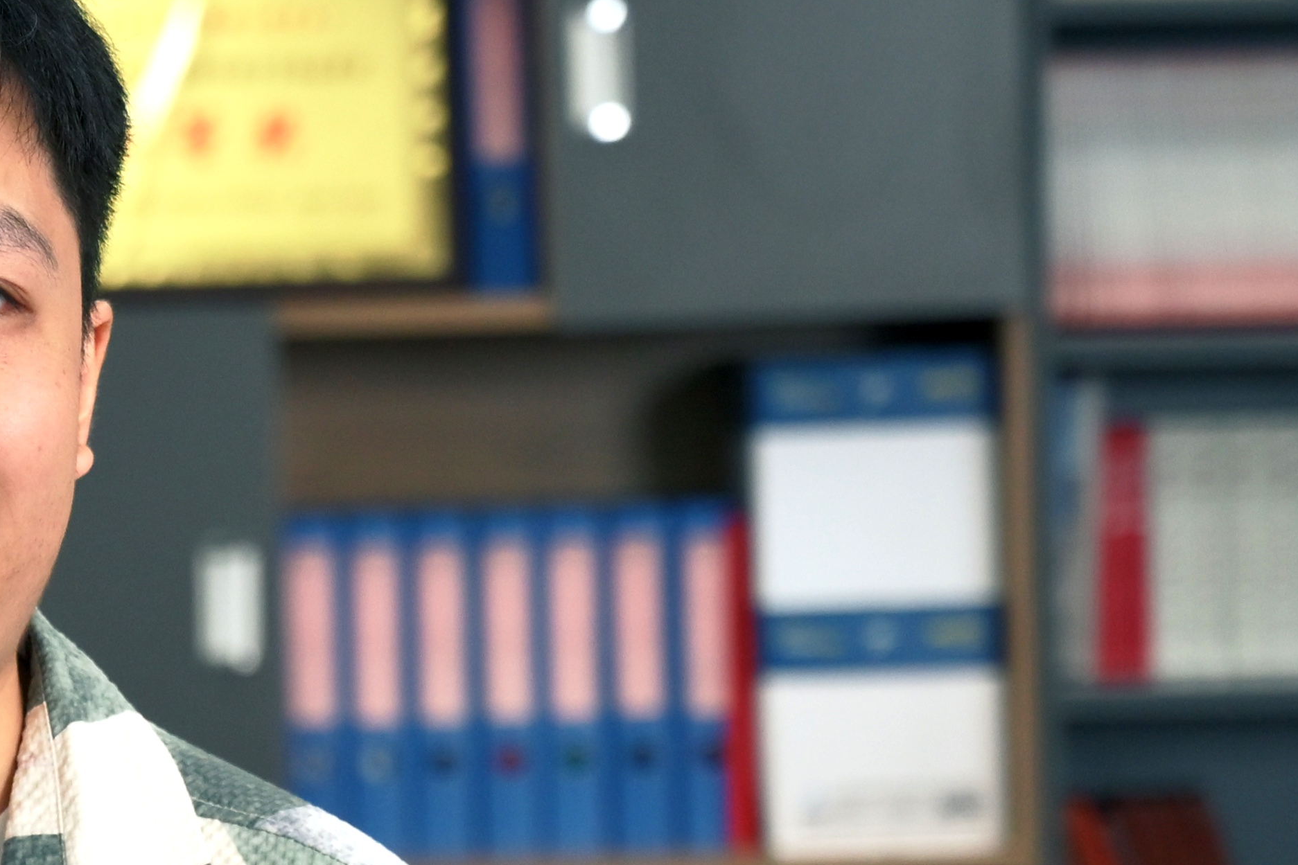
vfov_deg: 6.1
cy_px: 907
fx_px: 8149
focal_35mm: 226
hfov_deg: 9.0
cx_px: -269
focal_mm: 70
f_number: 4
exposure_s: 1/125
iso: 1000
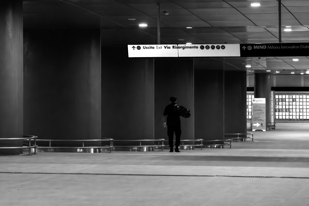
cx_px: 154
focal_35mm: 127
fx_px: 1090
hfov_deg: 16.1
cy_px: 103
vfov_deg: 10.8
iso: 2500
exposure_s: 1/13
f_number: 14
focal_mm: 85
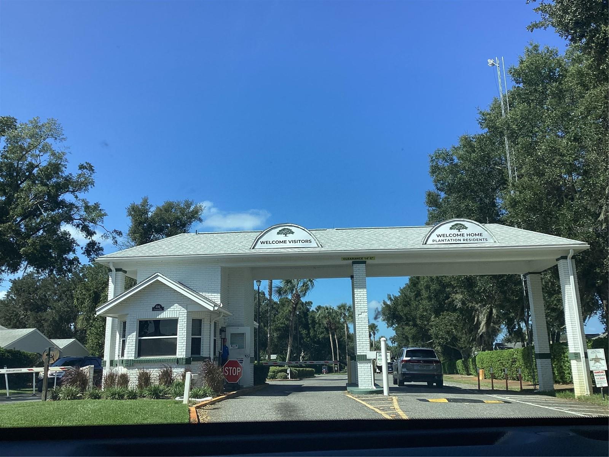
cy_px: 228
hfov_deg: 58.4
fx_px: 545
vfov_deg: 45.4
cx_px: 304
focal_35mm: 31
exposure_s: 1/886
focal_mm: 3.3
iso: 25
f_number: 2.4
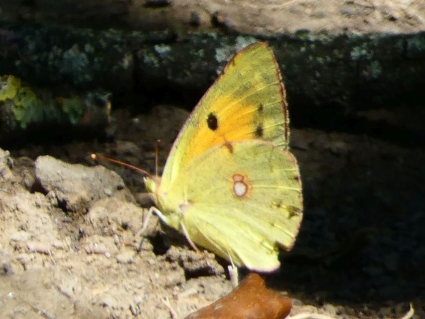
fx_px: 14735
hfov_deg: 1.7
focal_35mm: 1200
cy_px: 160
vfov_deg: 1.2
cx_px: 212
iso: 125
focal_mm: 215
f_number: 5.9
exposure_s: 1/125
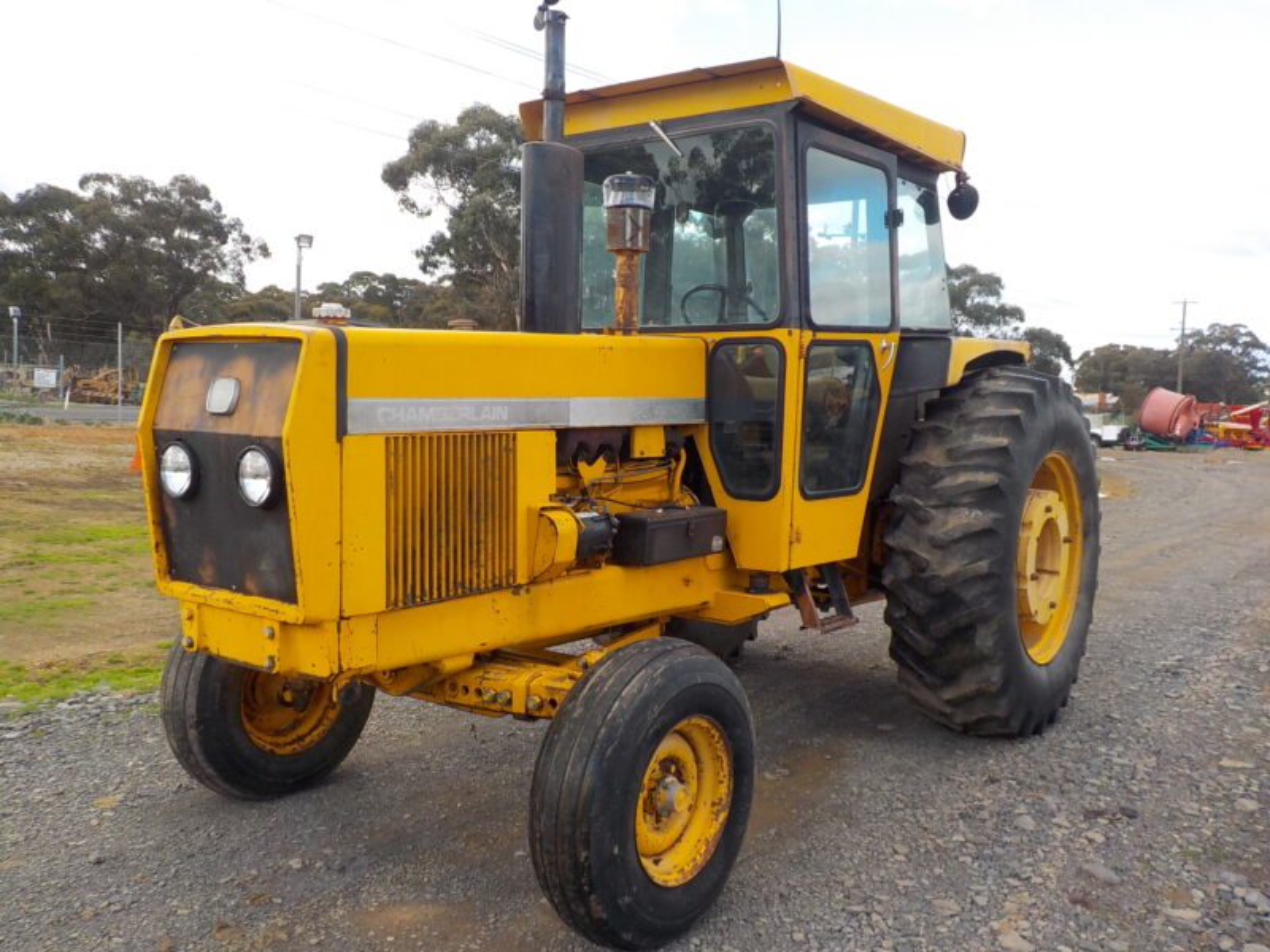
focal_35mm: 30
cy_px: 476
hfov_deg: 60.0
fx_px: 1101
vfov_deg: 46.8
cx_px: 635
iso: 125
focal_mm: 4.1
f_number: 3.3
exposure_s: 1/250
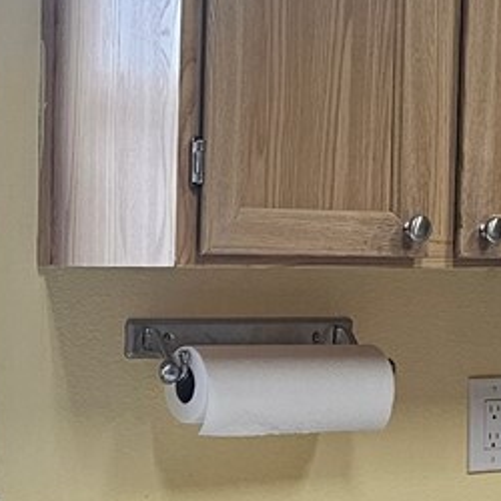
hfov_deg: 13.3
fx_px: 2129
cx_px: 6
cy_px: 409
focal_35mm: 130
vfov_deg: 13.4
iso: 125
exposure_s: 1/120
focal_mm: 6.3
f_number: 1.7
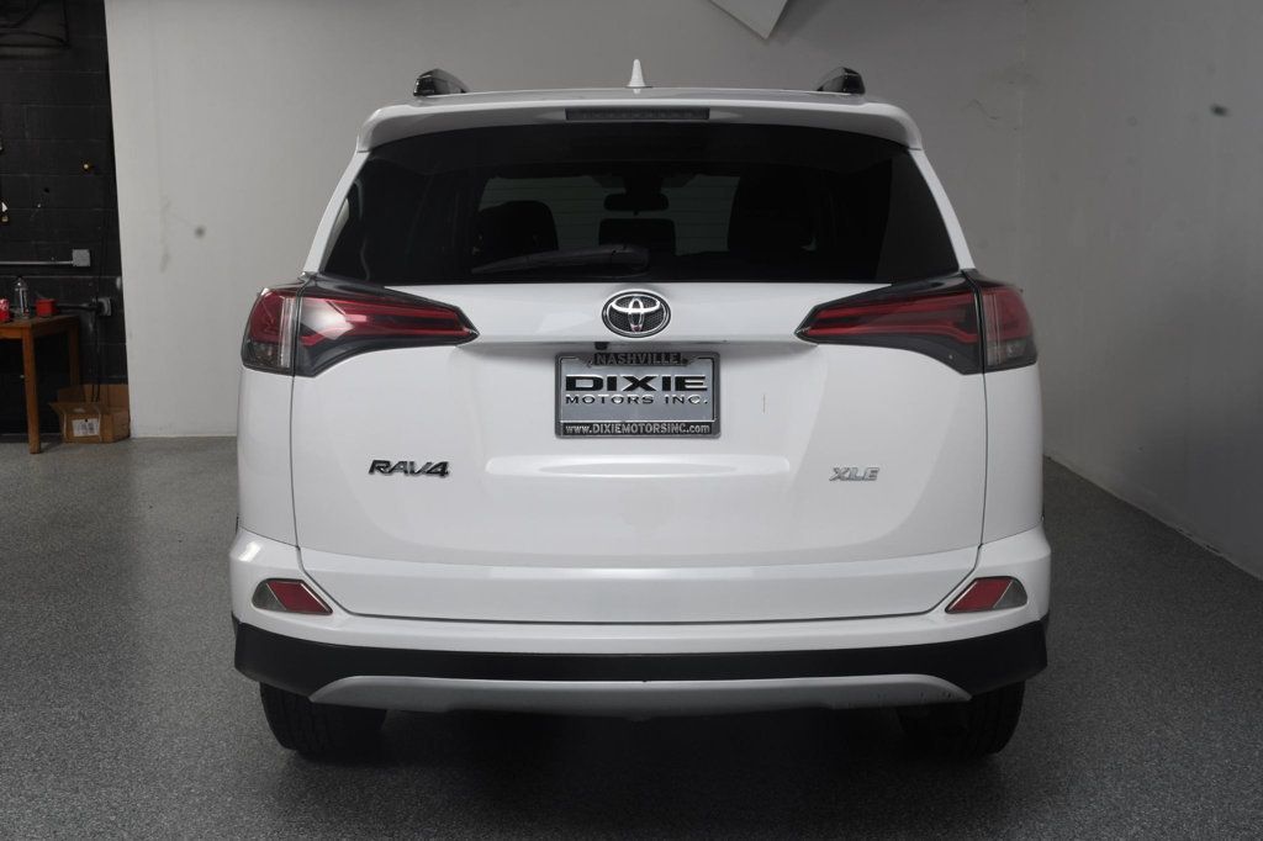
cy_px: 420
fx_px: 1403
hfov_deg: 48.5
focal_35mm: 40
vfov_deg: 33.4
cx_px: 632
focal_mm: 27
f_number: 14
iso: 100
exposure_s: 1/160
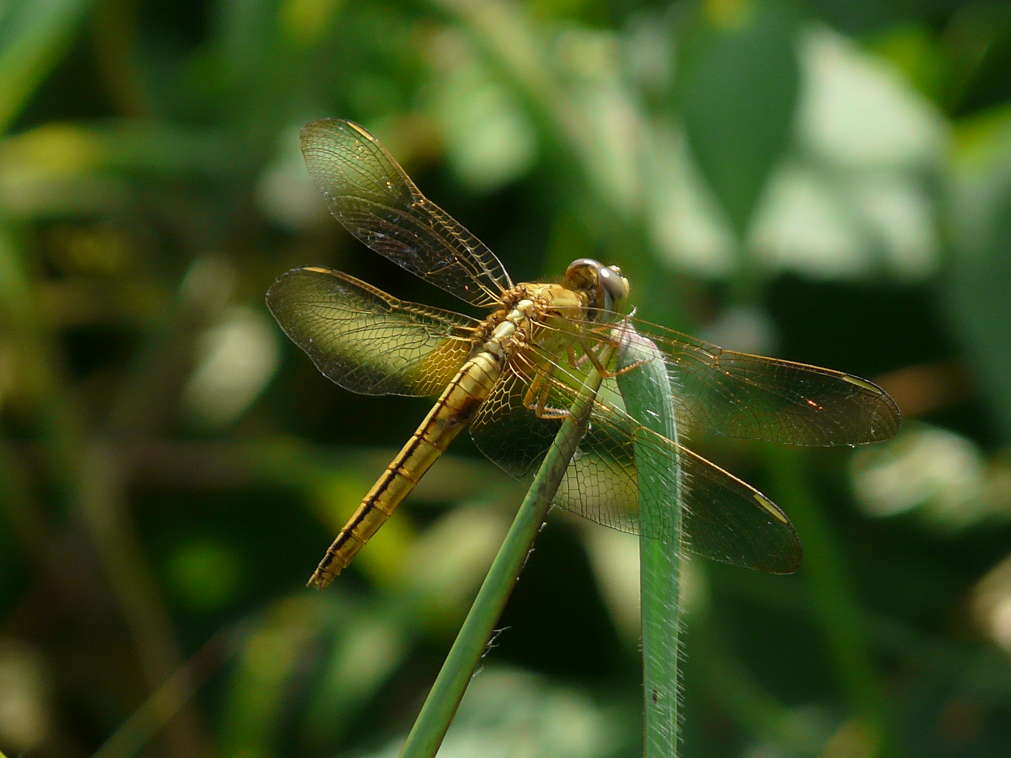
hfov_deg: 2.5
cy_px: 379
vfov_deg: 1.9
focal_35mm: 803
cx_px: 506
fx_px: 23453
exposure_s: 1/320
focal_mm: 82.8
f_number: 5.6
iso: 100
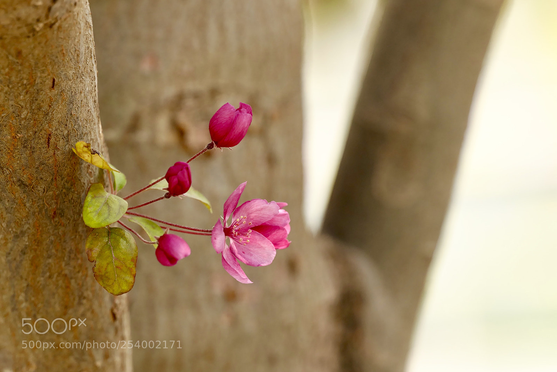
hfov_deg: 8.0
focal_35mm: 256
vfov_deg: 5.4
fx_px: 3961
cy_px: 186
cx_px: 278
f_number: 5.6
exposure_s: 1/250
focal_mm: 256
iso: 800
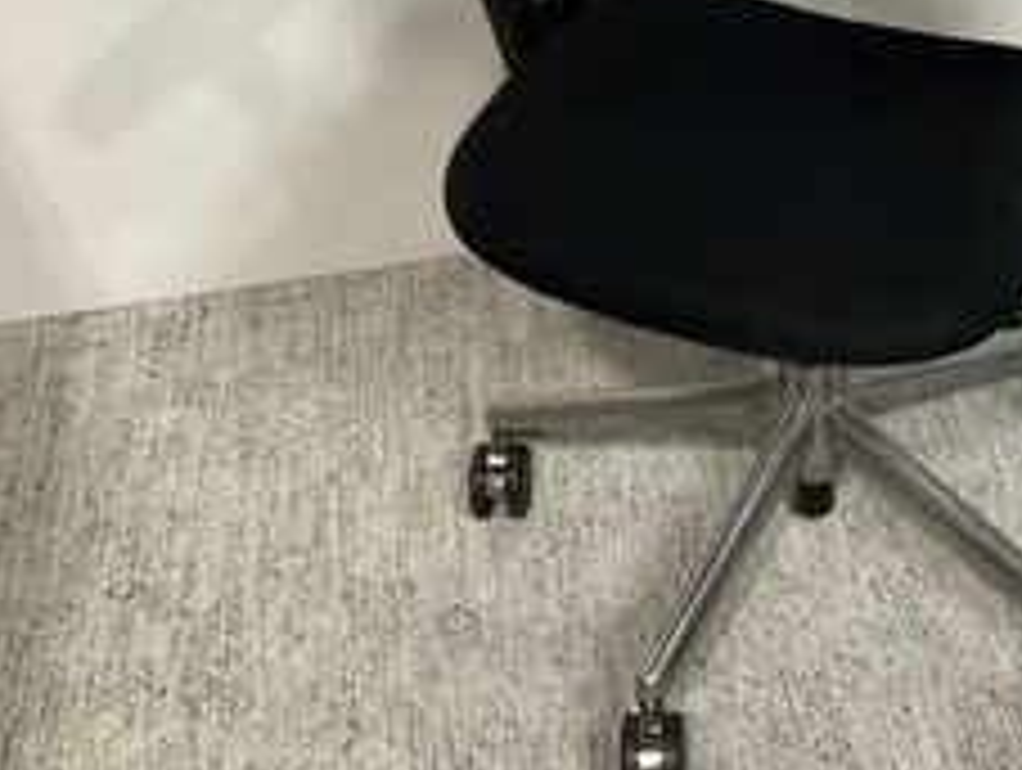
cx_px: 824
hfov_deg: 29.5
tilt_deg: -33.1
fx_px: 1893
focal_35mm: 64
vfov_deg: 22.4
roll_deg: +0.8
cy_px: 79
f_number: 1.8
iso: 100
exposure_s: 1/60
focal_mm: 3
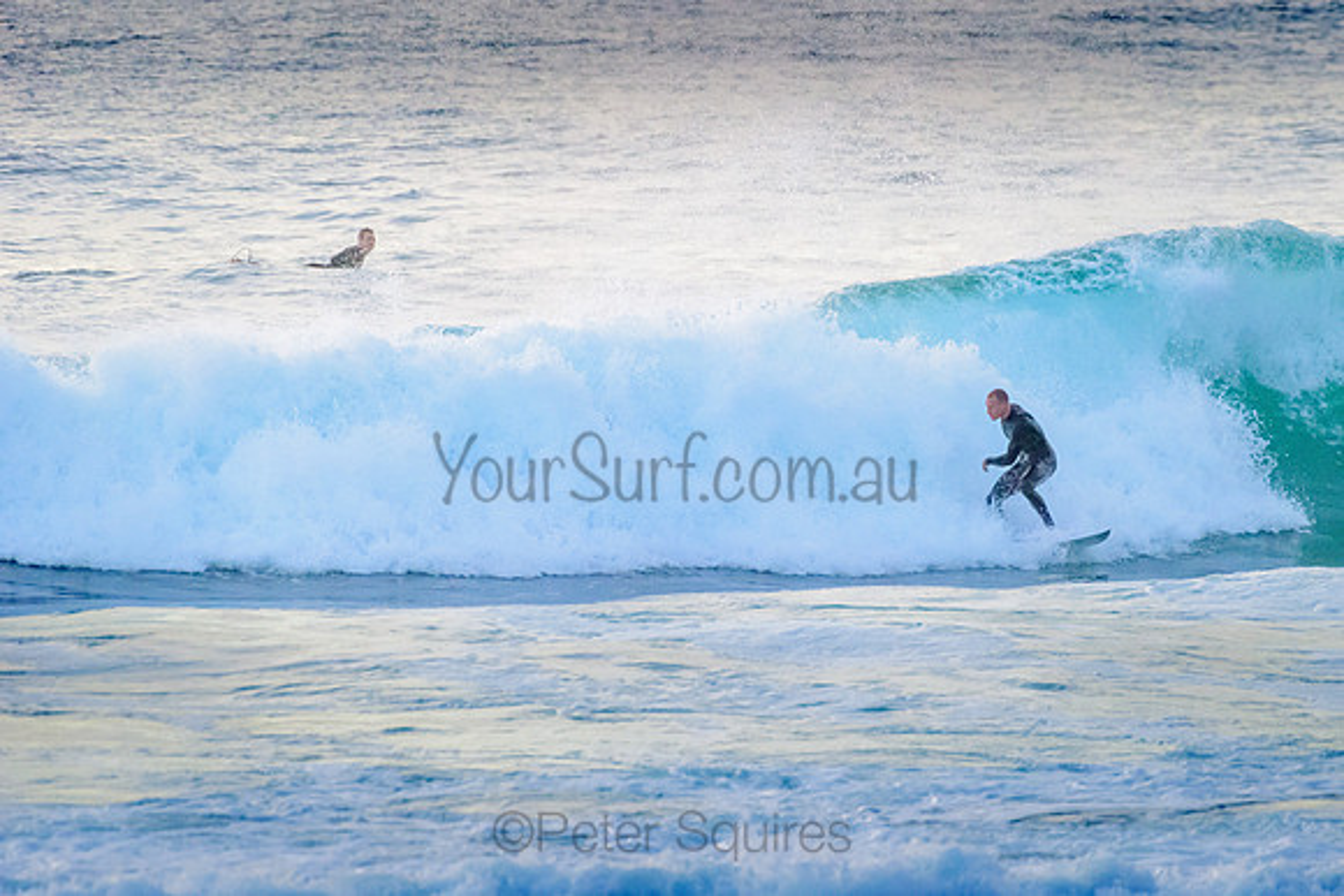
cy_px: 349
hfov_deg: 3.4
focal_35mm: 613
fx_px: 22883
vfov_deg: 2.2
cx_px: 824
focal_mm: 500
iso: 1600
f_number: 5.6
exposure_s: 1/2000
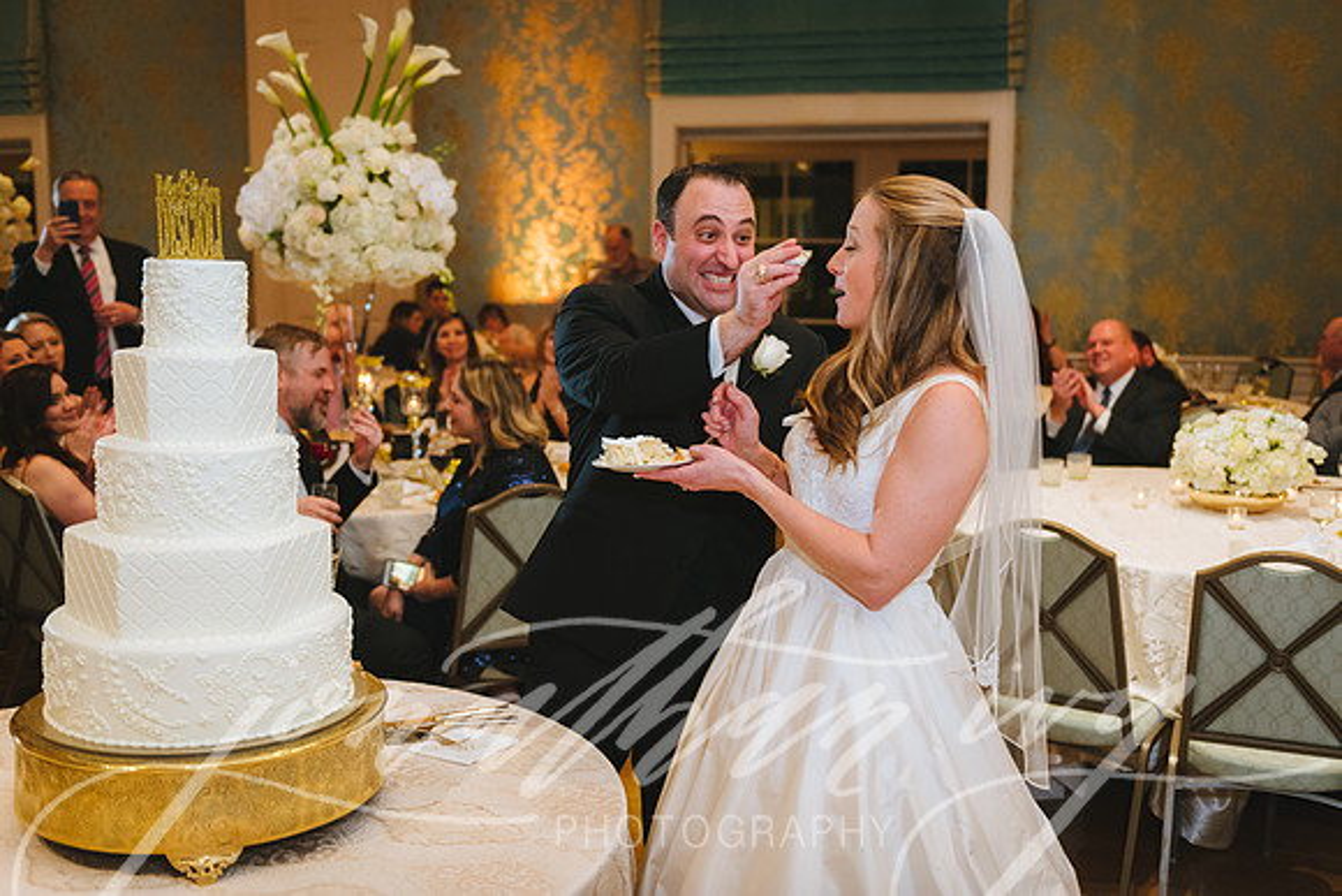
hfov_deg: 50.7
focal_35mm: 38
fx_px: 1417
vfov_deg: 35.1
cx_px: 671
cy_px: 448
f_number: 2.8
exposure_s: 1/125
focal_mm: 38
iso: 2000
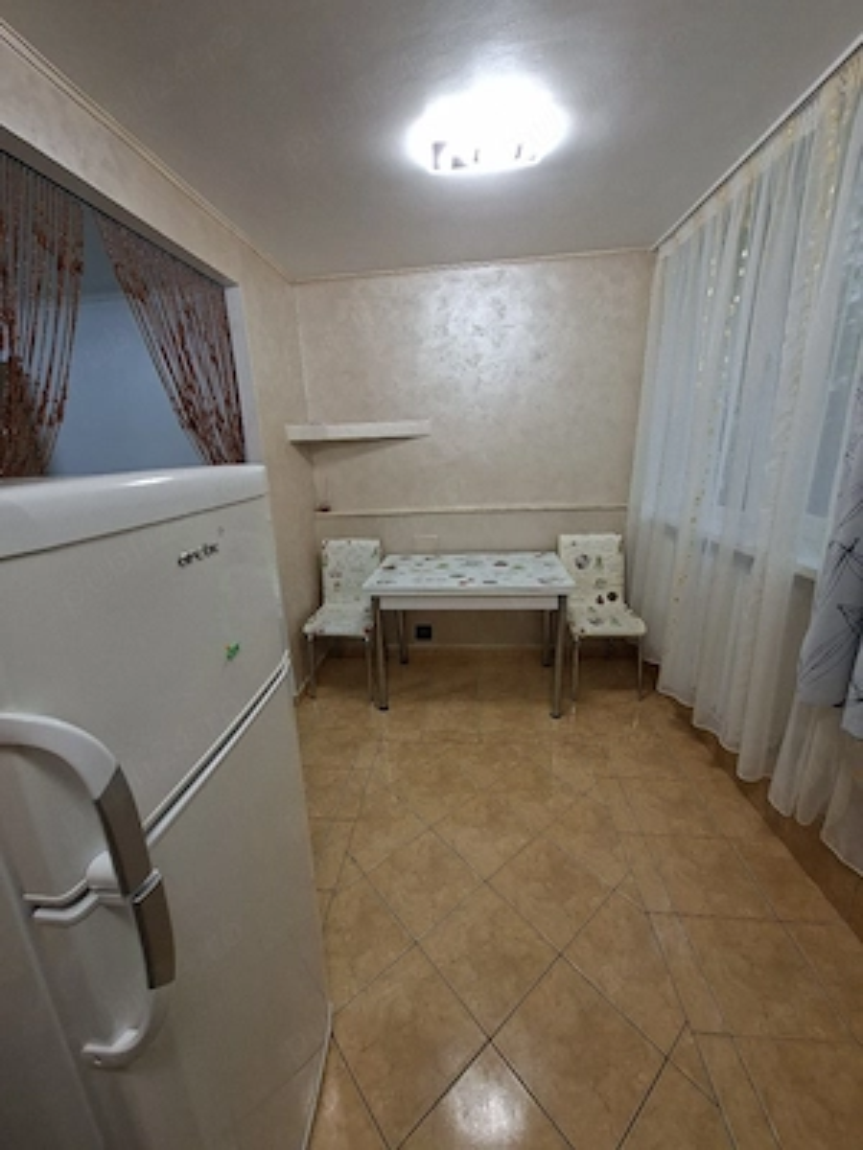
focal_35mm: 13
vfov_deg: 106.2
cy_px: 575
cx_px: 432
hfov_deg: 89.9
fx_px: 432
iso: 40
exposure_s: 1/60.2
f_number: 2.2
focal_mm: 1.74
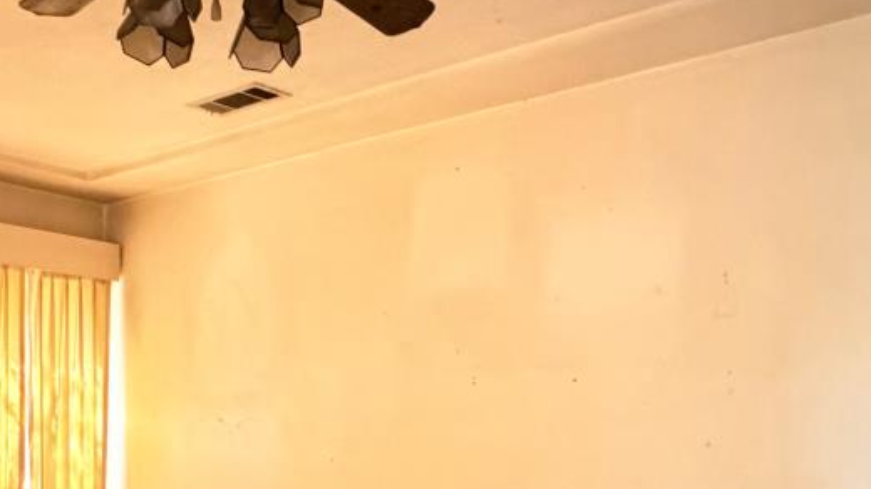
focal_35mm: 44
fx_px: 1016
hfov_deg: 45.9
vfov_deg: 25.8
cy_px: 480
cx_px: 317
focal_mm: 2.22
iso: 1600
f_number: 2.2
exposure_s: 1/35
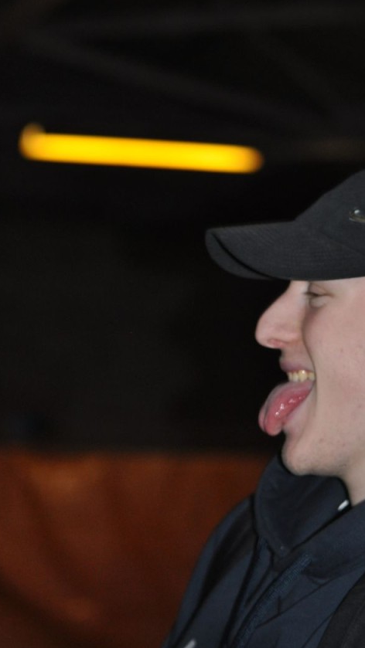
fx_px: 2305
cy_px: 321
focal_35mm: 134
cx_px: 259
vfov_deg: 16.0
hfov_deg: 9.0
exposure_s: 1/60
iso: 800
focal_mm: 70
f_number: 4
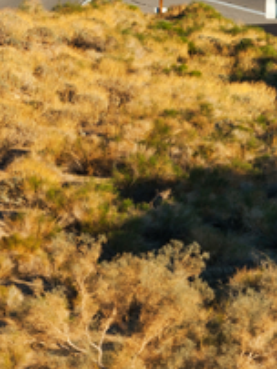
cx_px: 902
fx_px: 6569
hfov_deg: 2.4
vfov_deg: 3.2
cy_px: 59
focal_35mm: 615
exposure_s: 1/250
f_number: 11
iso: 250
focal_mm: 130
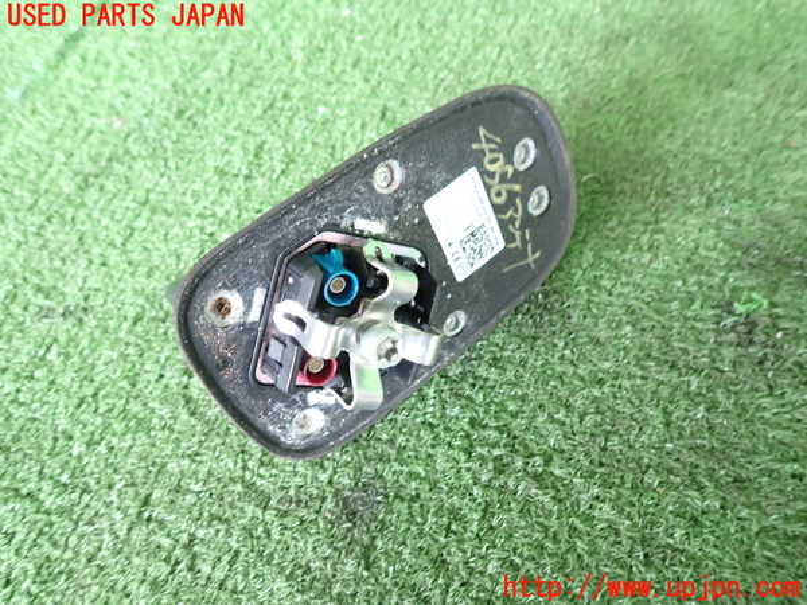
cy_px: 302
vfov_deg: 54.9
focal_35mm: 25
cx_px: 404
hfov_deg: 69.4
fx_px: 583
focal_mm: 4.5
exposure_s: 1/30
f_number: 2
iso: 400
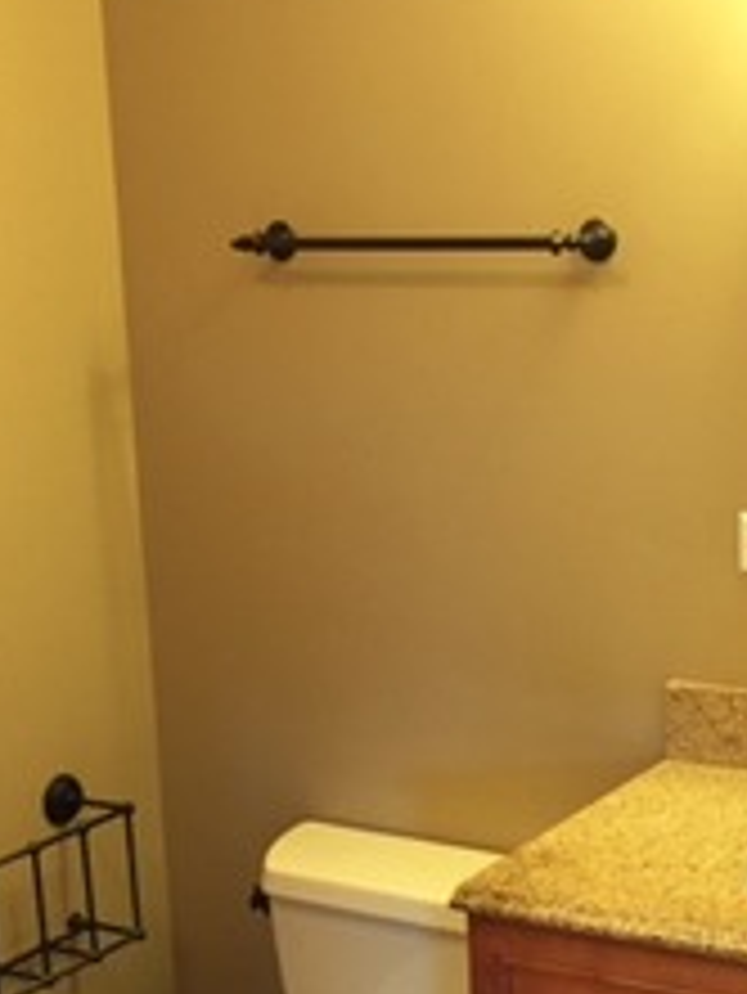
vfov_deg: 30.5
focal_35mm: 63
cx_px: 612
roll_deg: +0.9
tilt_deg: -12.9
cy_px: 652
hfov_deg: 22.9
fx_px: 1811
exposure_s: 1/30
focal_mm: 4.15
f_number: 2.2
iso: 200
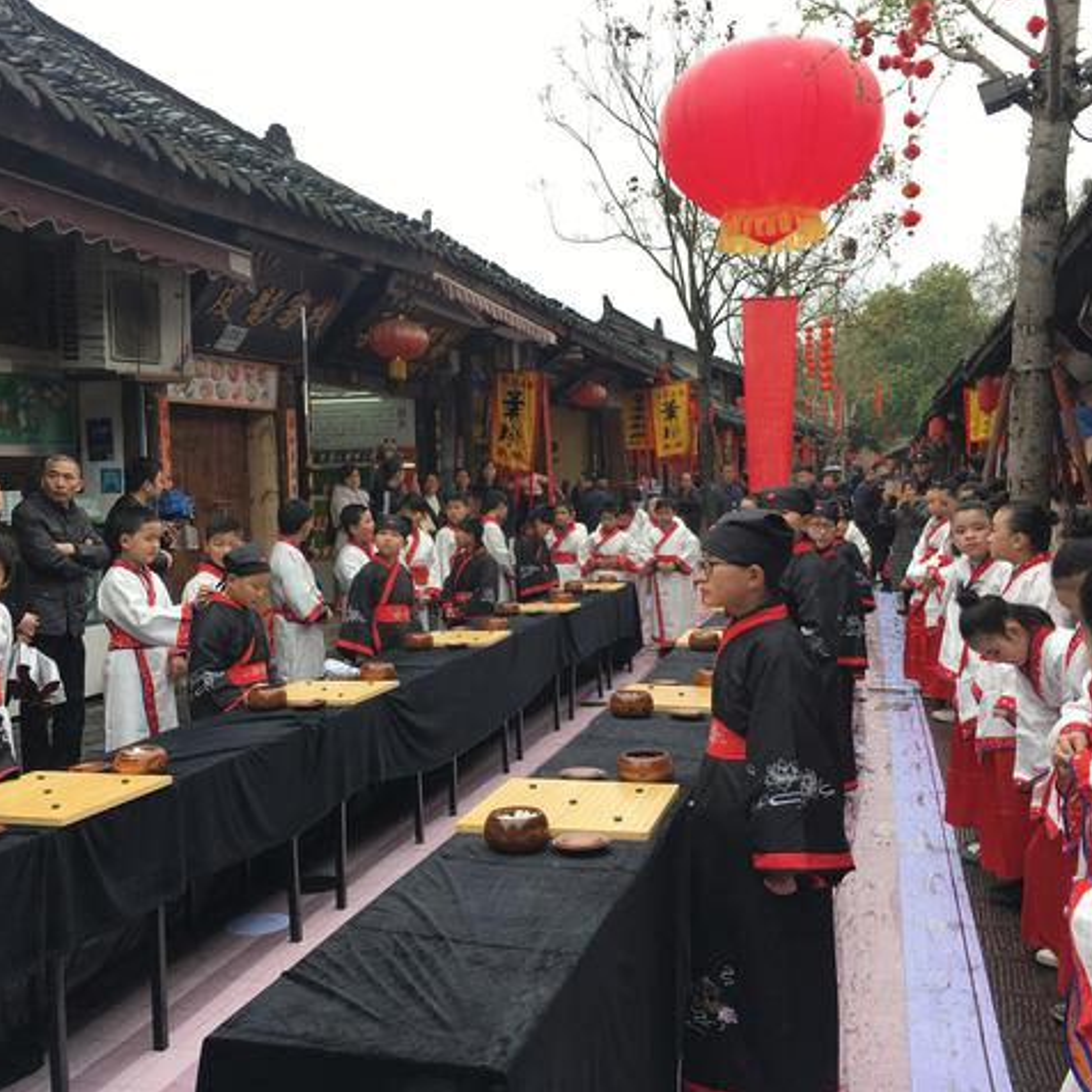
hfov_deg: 47.1
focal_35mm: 35
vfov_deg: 47.2
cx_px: 482
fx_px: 1249
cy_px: 554
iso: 25
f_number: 2.2
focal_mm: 4.15
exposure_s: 1/195
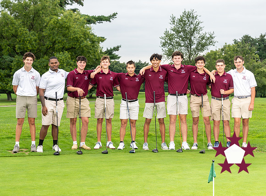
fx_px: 624
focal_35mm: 82
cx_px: 141
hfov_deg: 24.1
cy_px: 94
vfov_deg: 17.9
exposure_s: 1/100
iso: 125
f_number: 5.6
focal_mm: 70
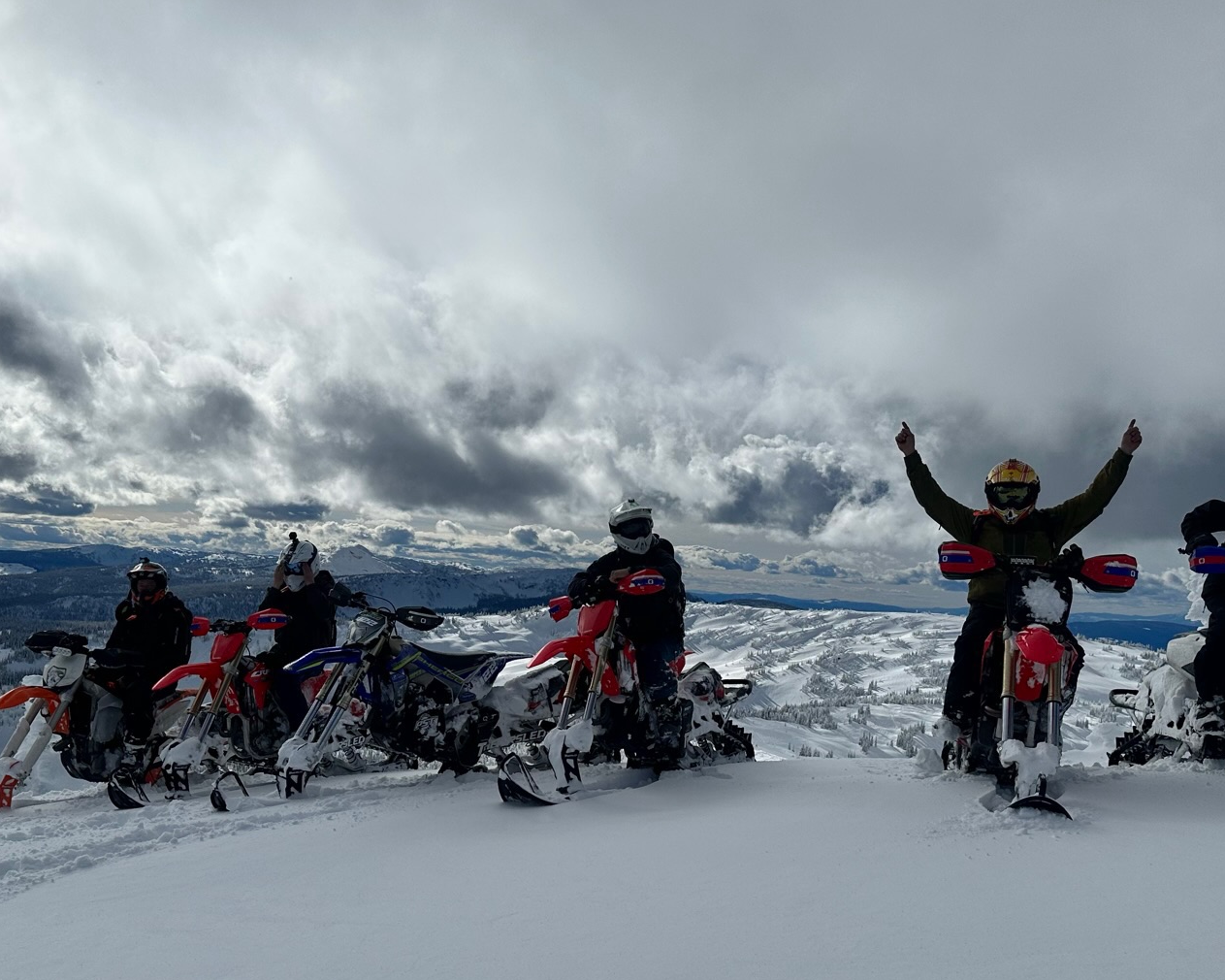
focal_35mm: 38
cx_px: 584
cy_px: 573
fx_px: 1377
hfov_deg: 47.9
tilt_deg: -0.9
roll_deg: -3.4
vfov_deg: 39.0
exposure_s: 1/22727
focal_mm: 6.86
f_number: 1.78
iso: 64
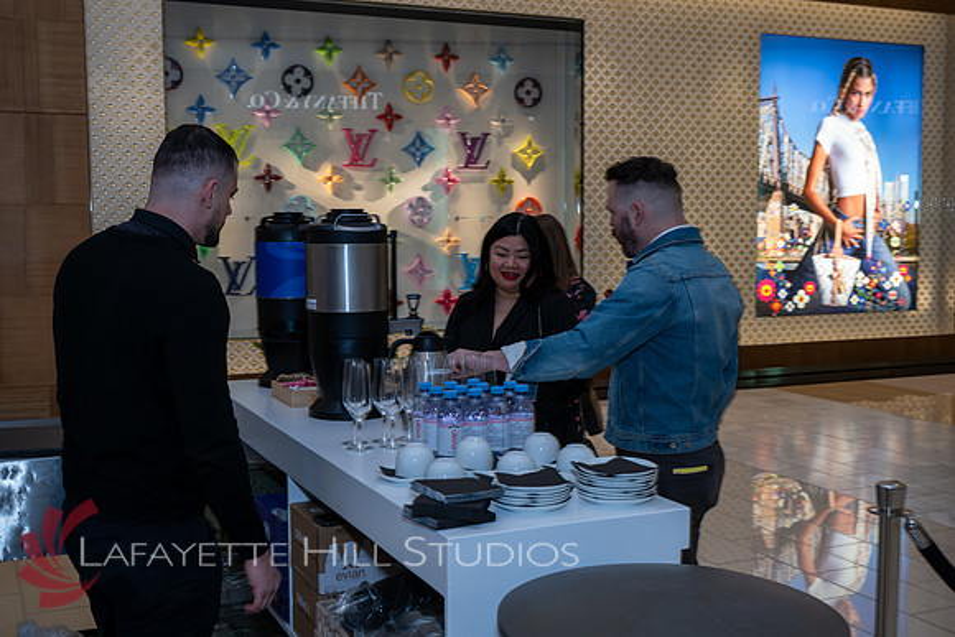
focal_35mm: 42
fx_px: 1114
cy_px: 318
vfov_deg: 31.9
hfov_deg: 46.4
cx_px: 478
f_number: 8
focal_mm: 42
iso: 250
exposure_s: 1/40
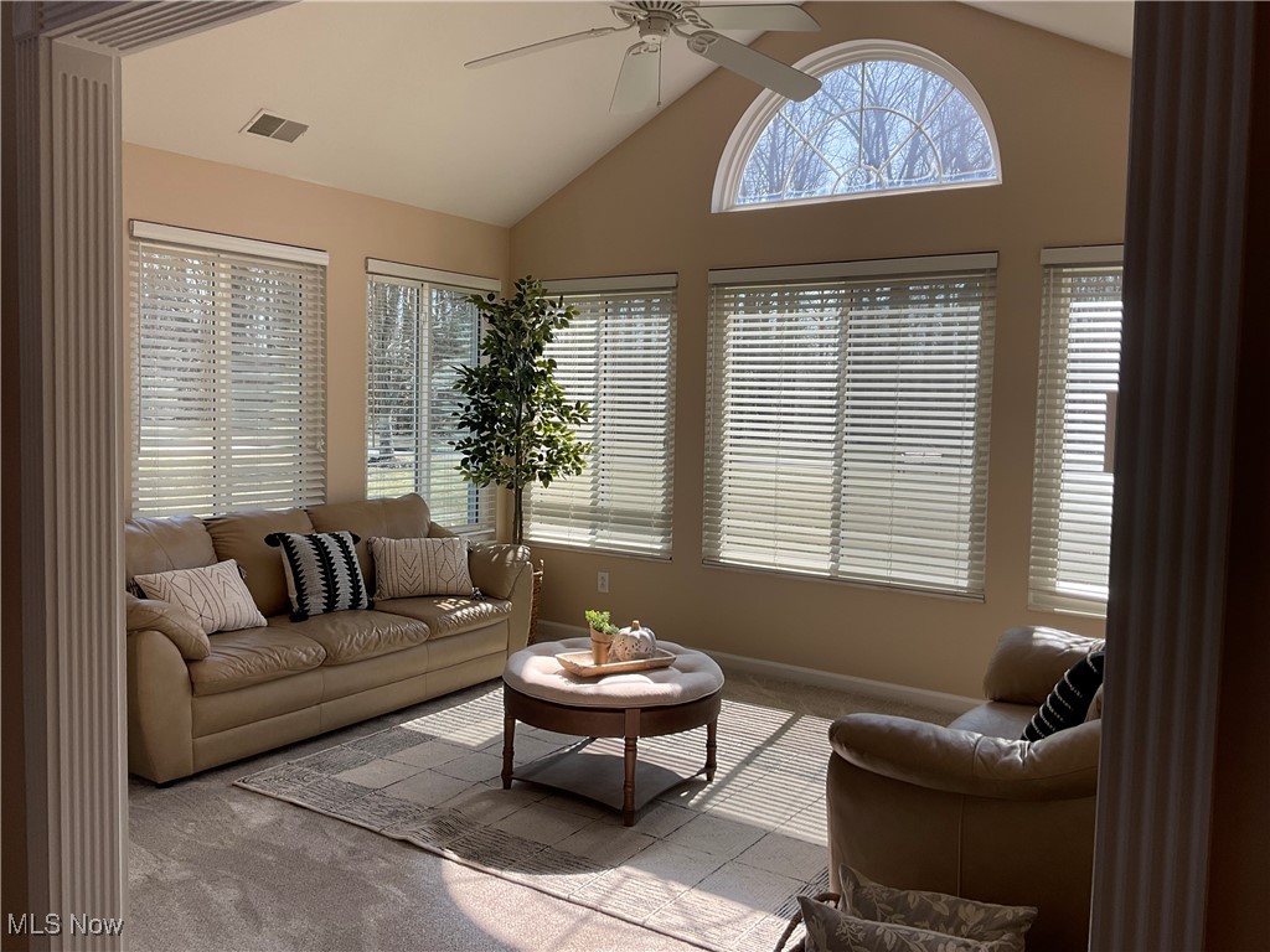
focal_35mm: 29
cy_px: 476
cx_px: 635
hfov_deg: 61.7
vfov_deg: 48.2
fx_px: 1064
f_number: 1.8
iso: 16
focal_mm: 3
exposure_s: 1/391
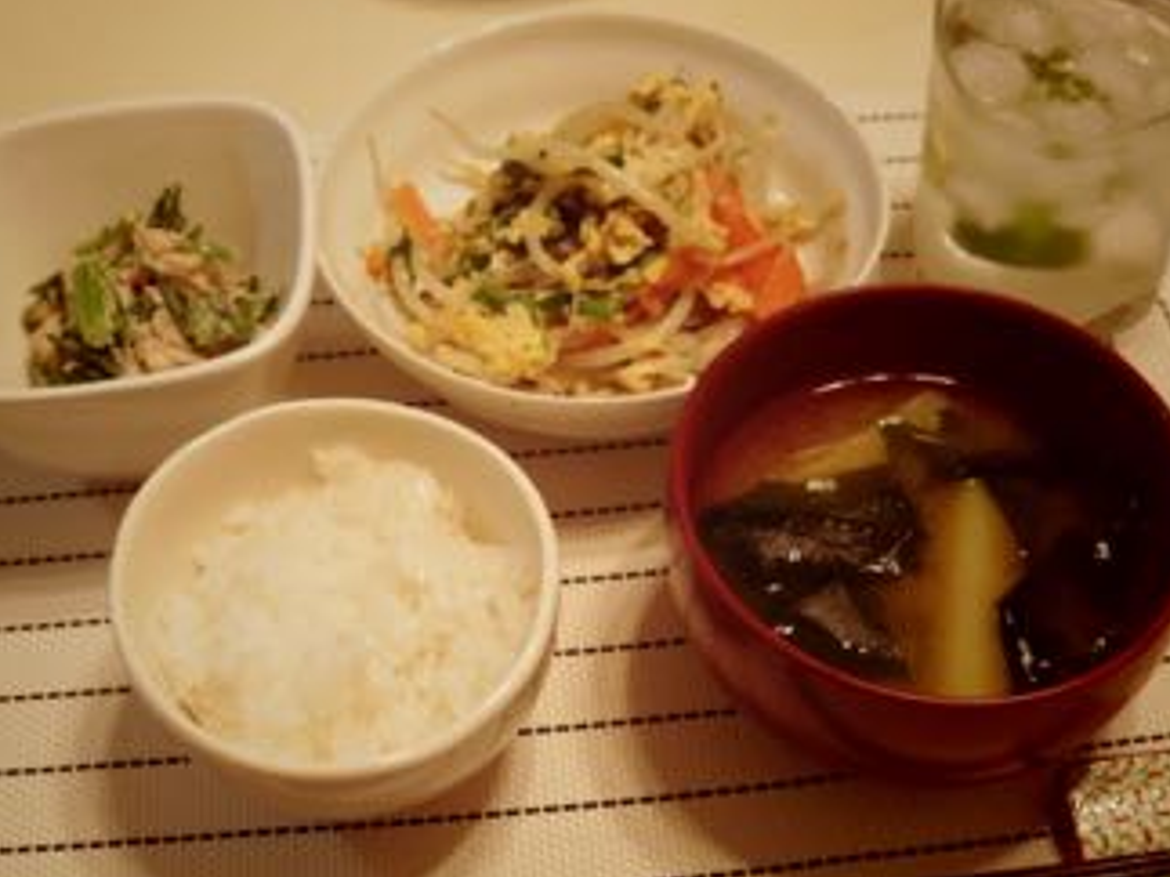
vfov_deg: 28.5
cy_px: 433
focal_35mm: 51
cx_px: 565
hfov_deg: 37.5
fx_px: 1723
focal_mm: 8.5
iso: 1600
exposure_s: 1/160
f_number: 2.8
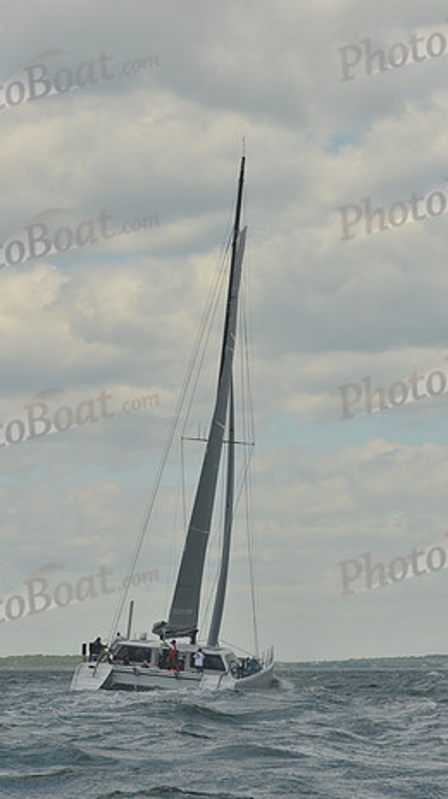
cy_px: 311
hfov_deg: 10.7
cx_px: 249
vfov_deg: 18.9
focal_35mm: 113
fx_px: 2389
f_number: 7.1
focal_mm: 86
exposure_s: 1/800
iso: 400
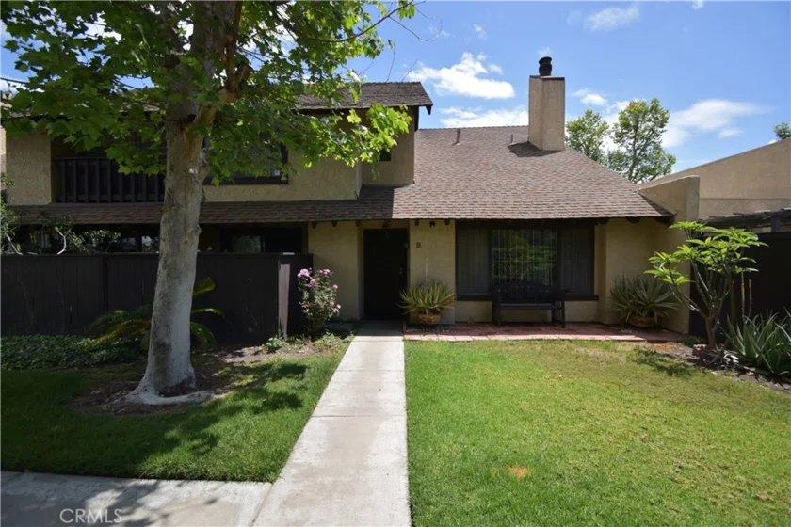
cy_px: 264
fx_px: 330
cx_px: 396
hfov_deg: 100.4
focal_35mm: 15
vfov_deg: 77.3
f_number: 4.5
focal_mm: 10
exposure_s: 1/500
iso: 110
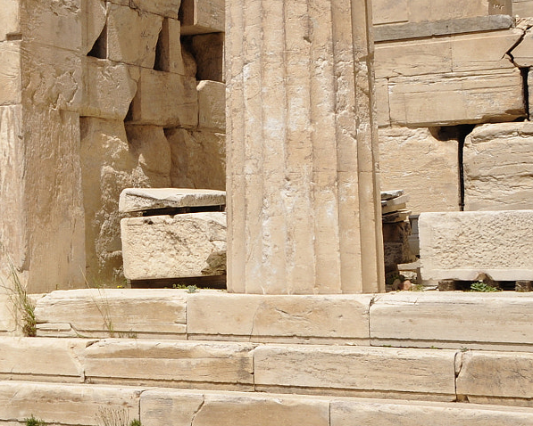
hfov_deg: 18.2
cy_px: 136
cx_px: -166
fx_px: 1546
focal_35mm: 98
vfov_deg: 15.7
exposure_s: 1/400
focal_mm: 26
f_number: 11
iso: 200
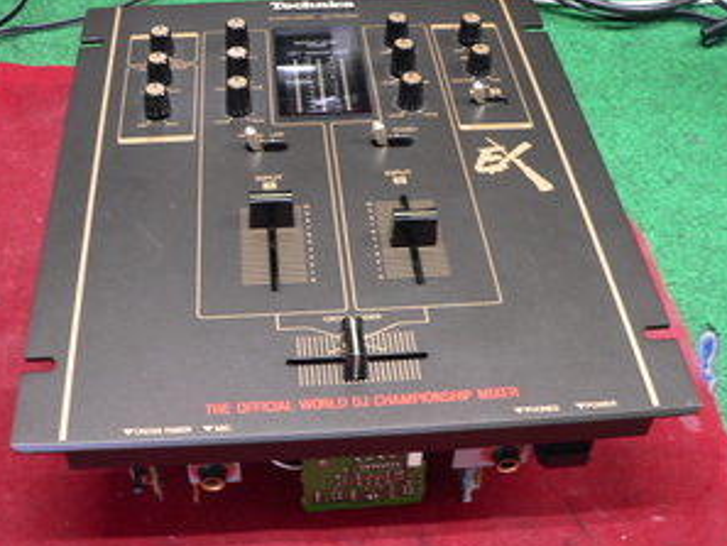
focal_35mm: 46
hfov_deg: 41.2
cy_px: 244
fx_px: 966
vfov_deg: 31.5
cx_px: 318
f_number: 2.8
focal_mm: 6
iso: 200
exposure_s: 1/8
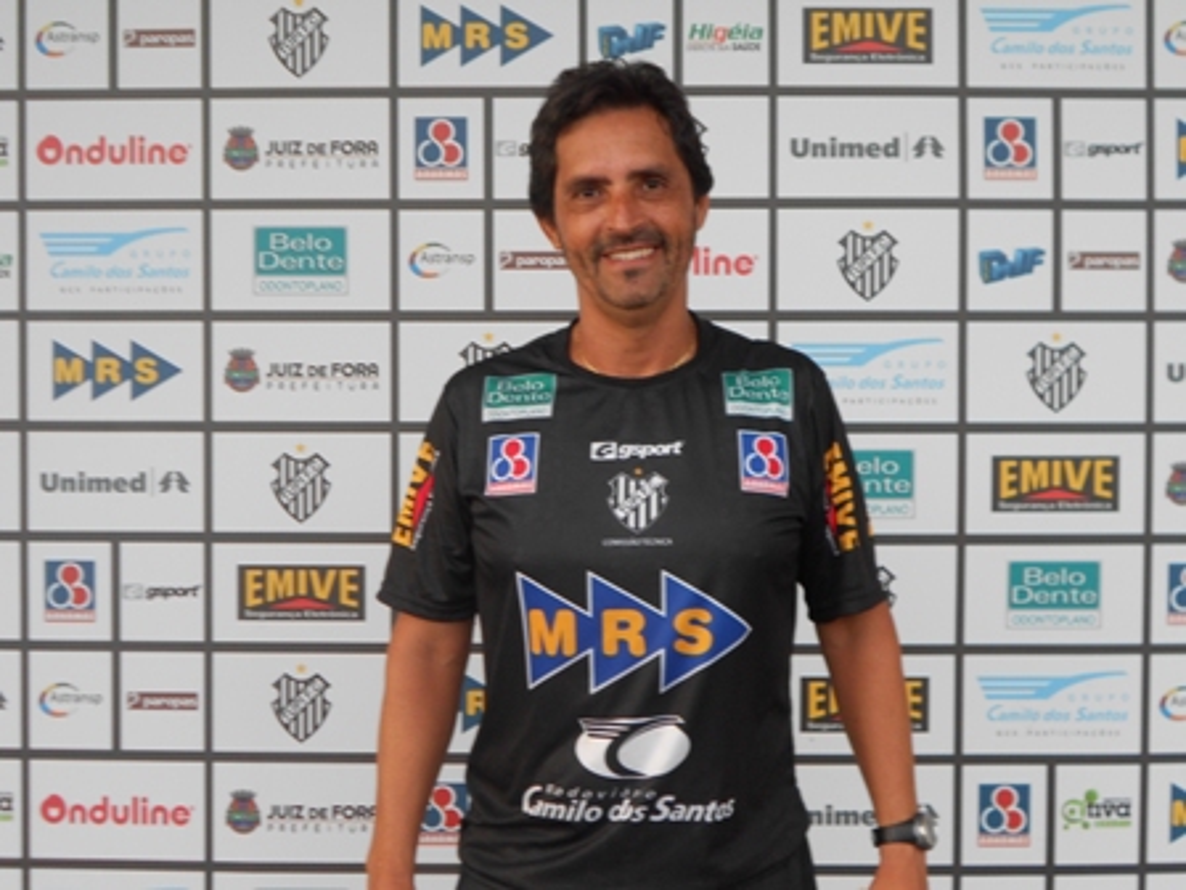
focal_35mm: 43
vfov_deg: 33.6
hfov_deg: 43.9
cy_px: 445
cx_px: 593
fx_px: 1473
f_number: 4.2
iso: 125
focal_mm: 7.9
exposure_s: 1/30
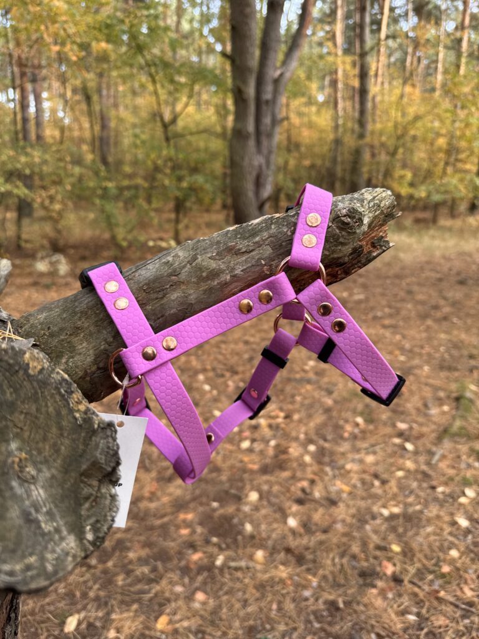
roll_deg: -0.2
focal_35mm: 24
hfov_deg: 56.8
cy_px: 320
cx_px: 240
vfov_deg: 71.6
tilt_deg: -15.1
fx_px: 443
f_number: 1.78
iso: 64
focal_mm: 6.76
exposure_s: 1/157
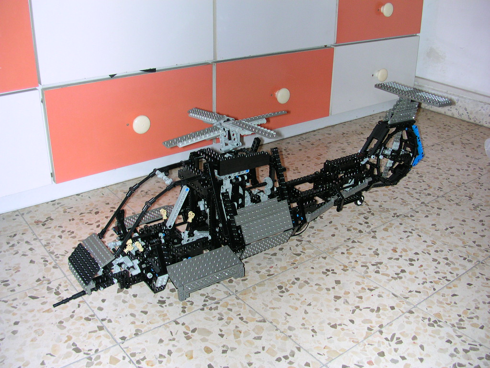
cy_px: 184
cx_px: 245
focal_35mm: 37
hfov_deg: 50.1
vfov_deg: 38.7
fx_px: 524
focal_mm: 5.6
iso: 100
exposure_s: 1/60
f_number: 2.7
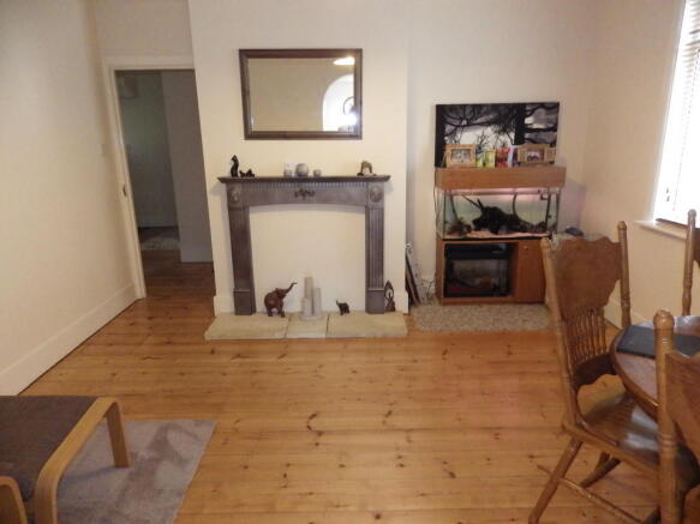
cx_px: 350
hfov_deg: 76.4
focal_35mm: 22
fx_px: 445
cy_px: 262
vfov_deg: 61.1
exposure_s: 1/40
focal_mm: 4
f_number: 3.1
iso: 800
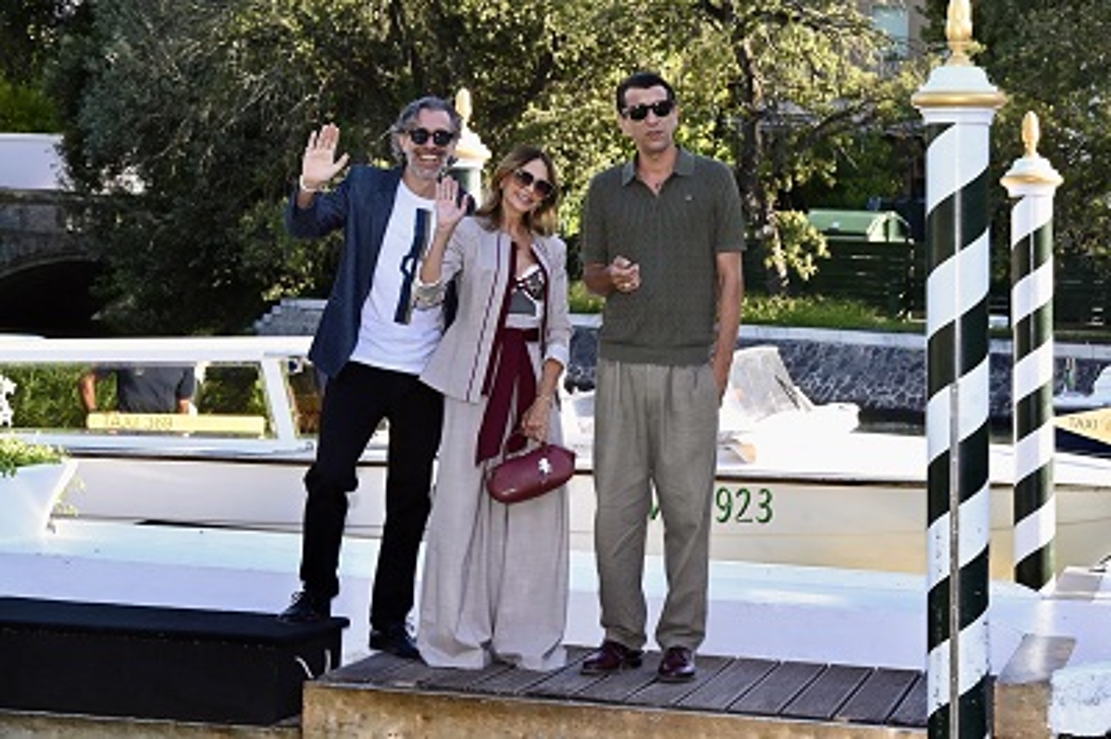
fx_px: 1912
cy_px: 370
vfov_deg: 21.9
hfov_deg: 32.4
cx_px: 556
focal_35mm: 62
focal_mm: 62
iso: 400
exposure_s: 1/125
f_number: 10
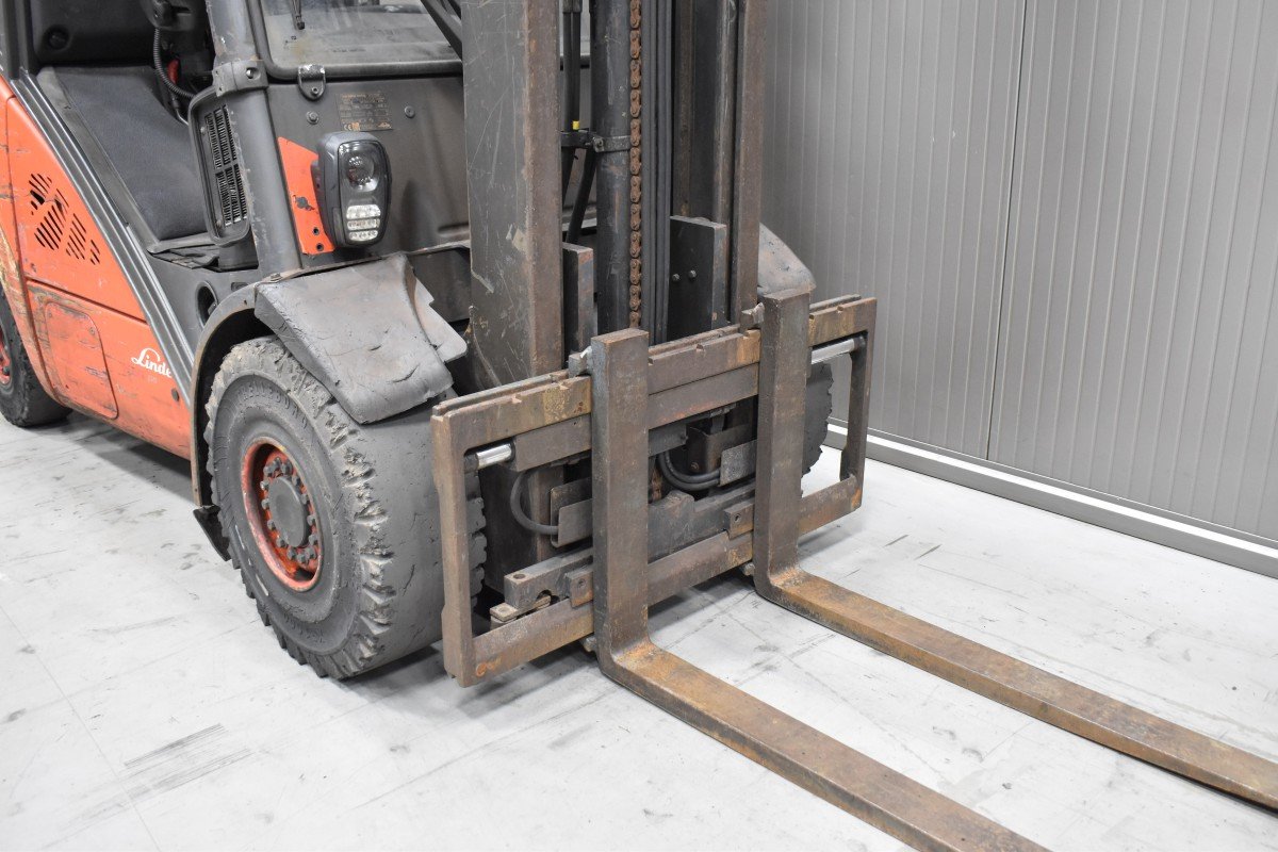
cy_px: 426
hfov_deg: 57.2
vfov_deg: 40.0
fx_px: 1171
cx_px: 639
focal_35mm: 33
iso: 1600
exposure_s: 1/25
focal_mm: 22
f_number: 4.5
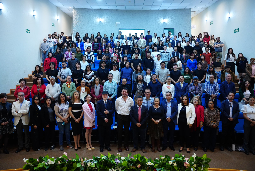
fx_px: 170
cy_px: 86
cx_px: 128
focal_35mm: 24
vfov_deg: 53.2
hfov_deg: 73.7
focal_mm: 24
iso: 4000
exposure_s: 1/125
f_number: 2.8
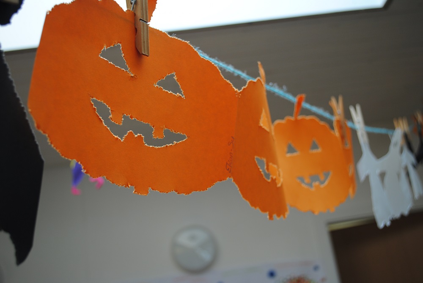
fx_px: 459
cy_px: 142
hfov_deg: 49.5
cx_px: 212
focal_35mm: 39
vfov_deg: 34.3
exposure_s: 1/50
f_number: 4.2
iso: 200
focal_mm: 26
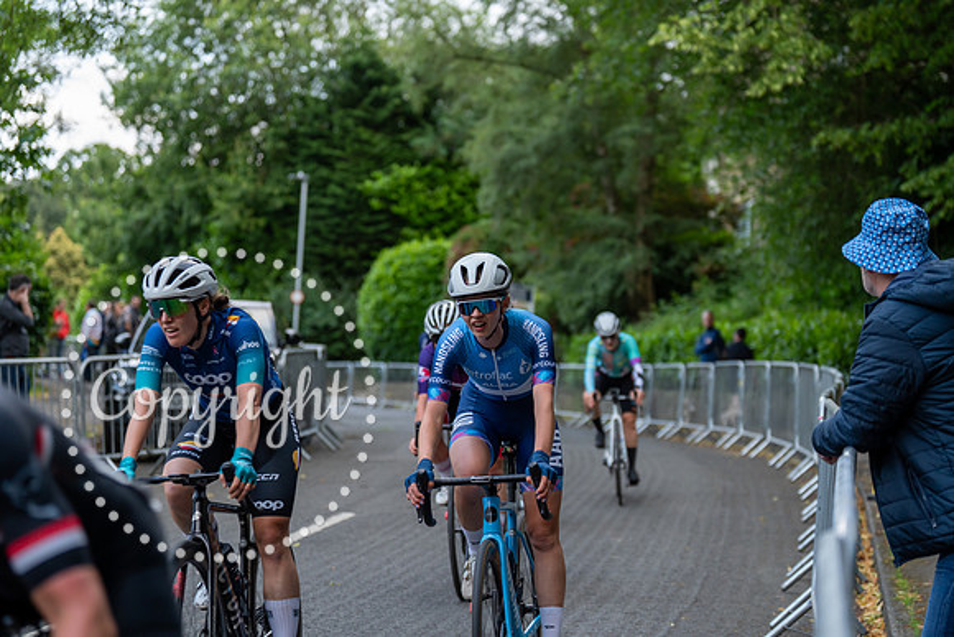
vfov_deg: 17.1
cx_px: 477
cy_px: 318
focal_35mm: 80
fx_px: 2120
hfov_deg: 25.4
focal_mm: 80
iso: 640
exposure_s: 1/500
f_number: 2.8
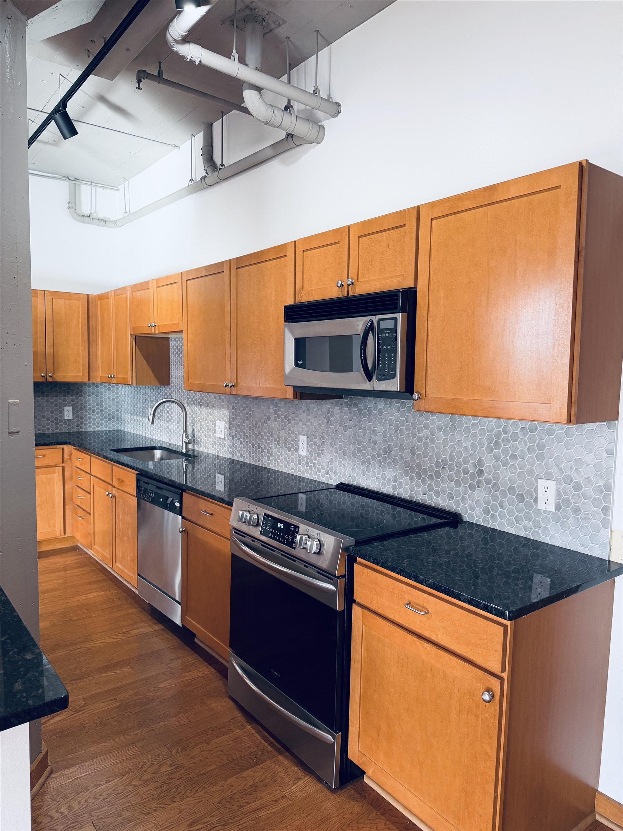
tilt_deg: -3.1
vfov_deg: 71.6
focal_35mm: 24
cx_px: 312
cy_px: 416
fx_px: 576
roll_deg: -1.1
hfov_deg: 56.8
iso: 200
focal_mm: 6.76
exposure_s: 1/120
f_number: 1.78
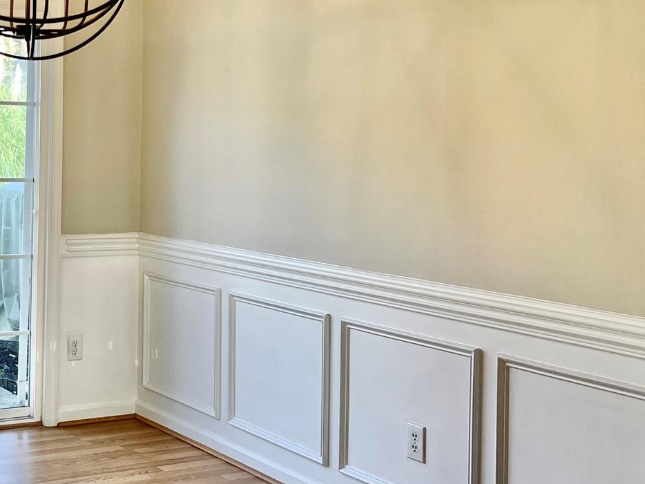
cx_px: 59
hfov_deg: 32.1
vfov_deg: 25.5
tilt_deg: -0.3
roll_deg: -0.8
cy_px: 155
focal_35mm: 57
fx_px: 1062
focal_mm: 5.7
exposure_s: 1/120
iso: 50
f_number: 1.5
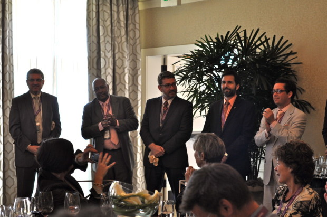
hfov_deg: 27.0
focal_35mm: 75
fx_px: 680
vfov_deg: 18.1
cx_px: 164
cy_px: 108
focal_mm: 50
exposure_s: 1/60
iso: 450
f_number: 4
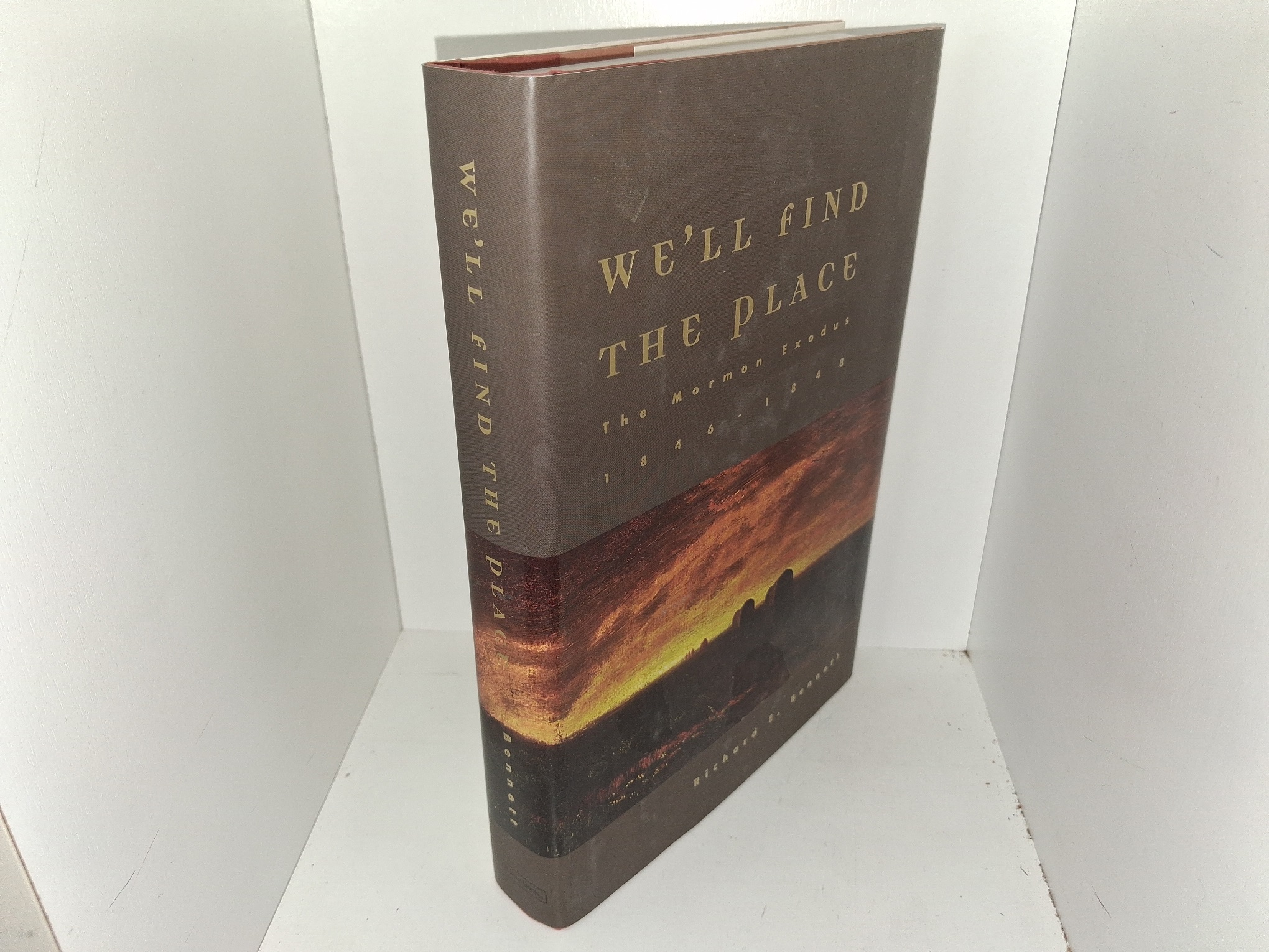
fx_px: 990
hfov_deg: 65.3
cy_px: 476
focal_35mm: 27
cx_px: 634
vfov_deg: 51.4
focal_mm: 4
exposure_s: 1/100
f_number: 1.8
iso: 80
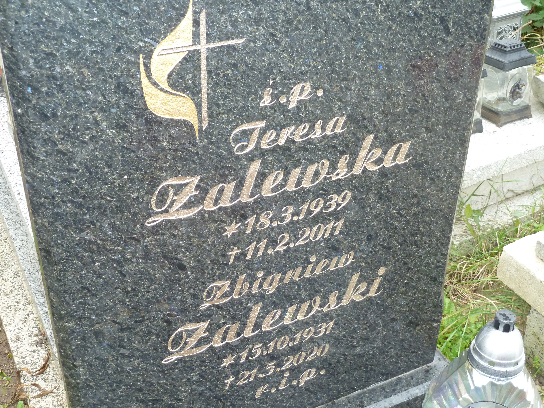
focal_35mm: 44
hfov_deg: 42.9
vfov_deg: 32.9
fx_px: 691
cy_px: 204
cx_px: 272
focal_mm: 7.3
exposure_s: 1/30
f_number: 3.7
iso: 200
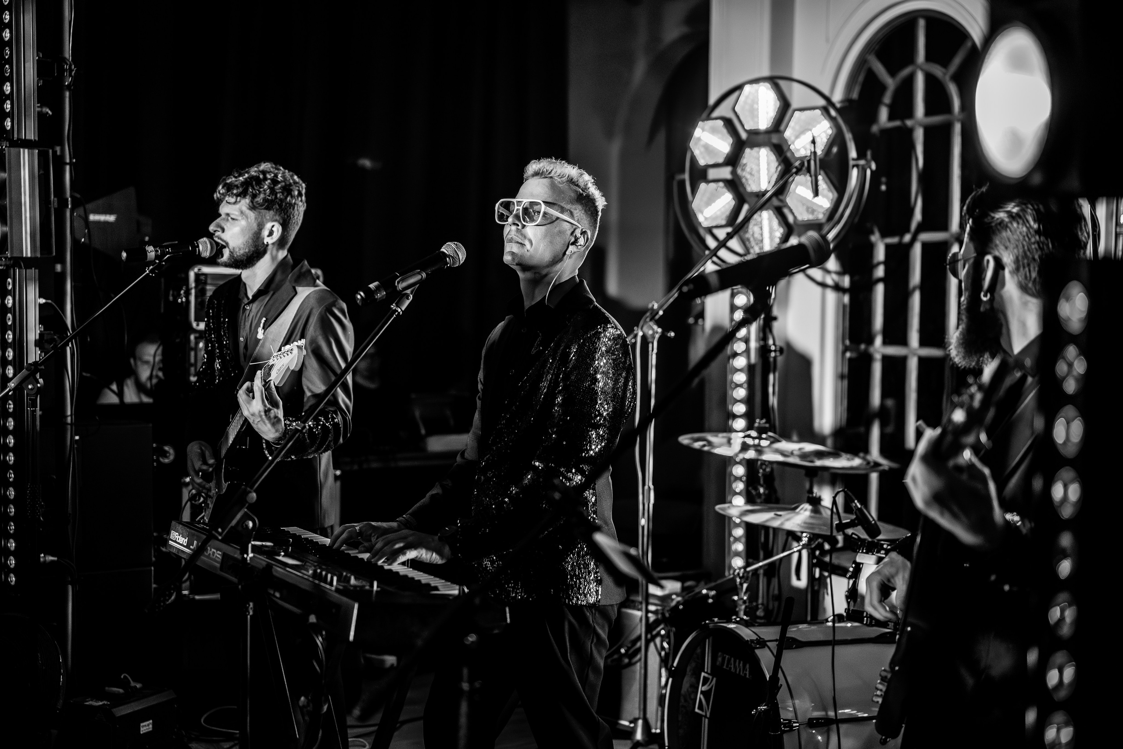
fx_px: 1560
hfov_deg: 39.6
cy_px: 374
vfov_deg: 27.0
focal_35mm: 50
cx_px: 562
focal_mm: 50
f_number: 2
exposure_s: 1/250
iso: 4000
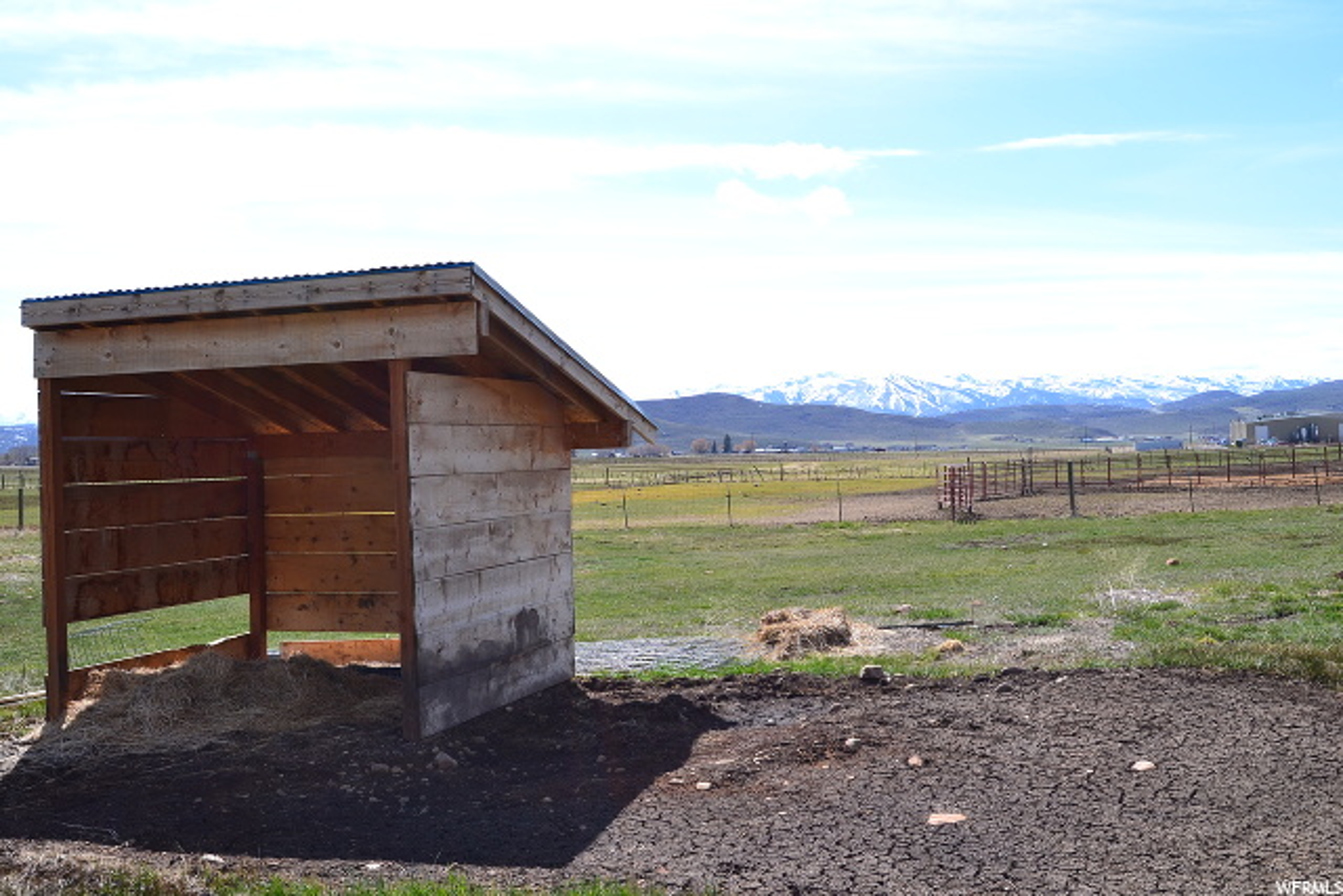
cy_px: 448
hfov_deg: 53.1
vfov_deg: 36.9
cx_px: 672
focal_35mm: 36
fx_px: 1343
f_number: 11
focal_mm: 24
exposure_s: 1/500
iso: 400
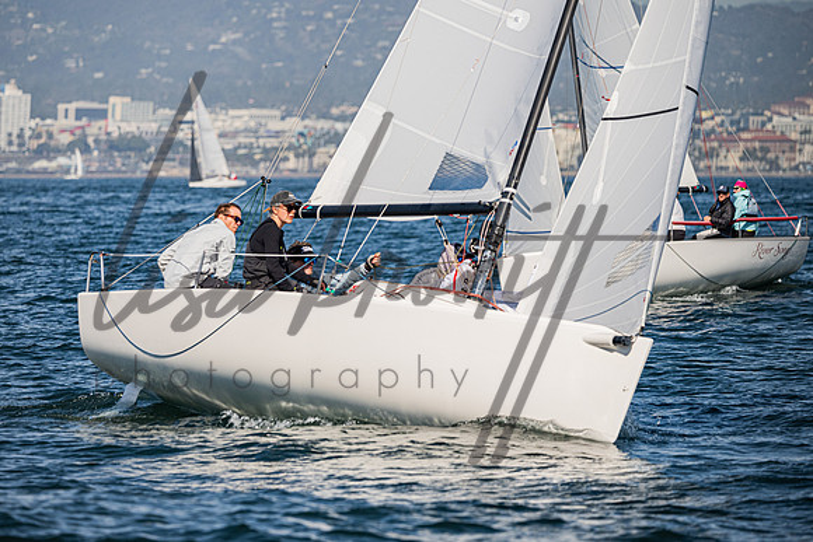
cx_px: 317
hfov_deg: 7.0
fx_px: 6635
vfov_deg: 4.7
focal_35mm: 294
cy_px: 262
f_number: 5.6
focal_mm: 240
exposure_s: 1/4000
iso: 320
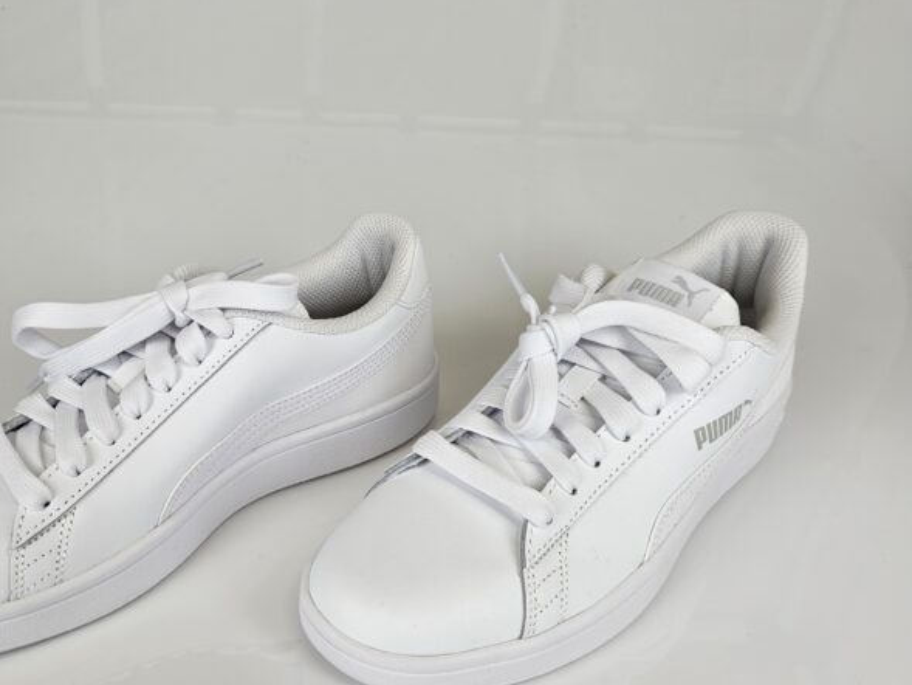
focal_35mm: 30
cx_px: 334
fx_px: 791
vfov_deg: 46.7
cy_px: 389
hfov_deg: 59.1
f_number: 1.8
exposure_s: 1/103
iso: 25
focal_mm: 5.4
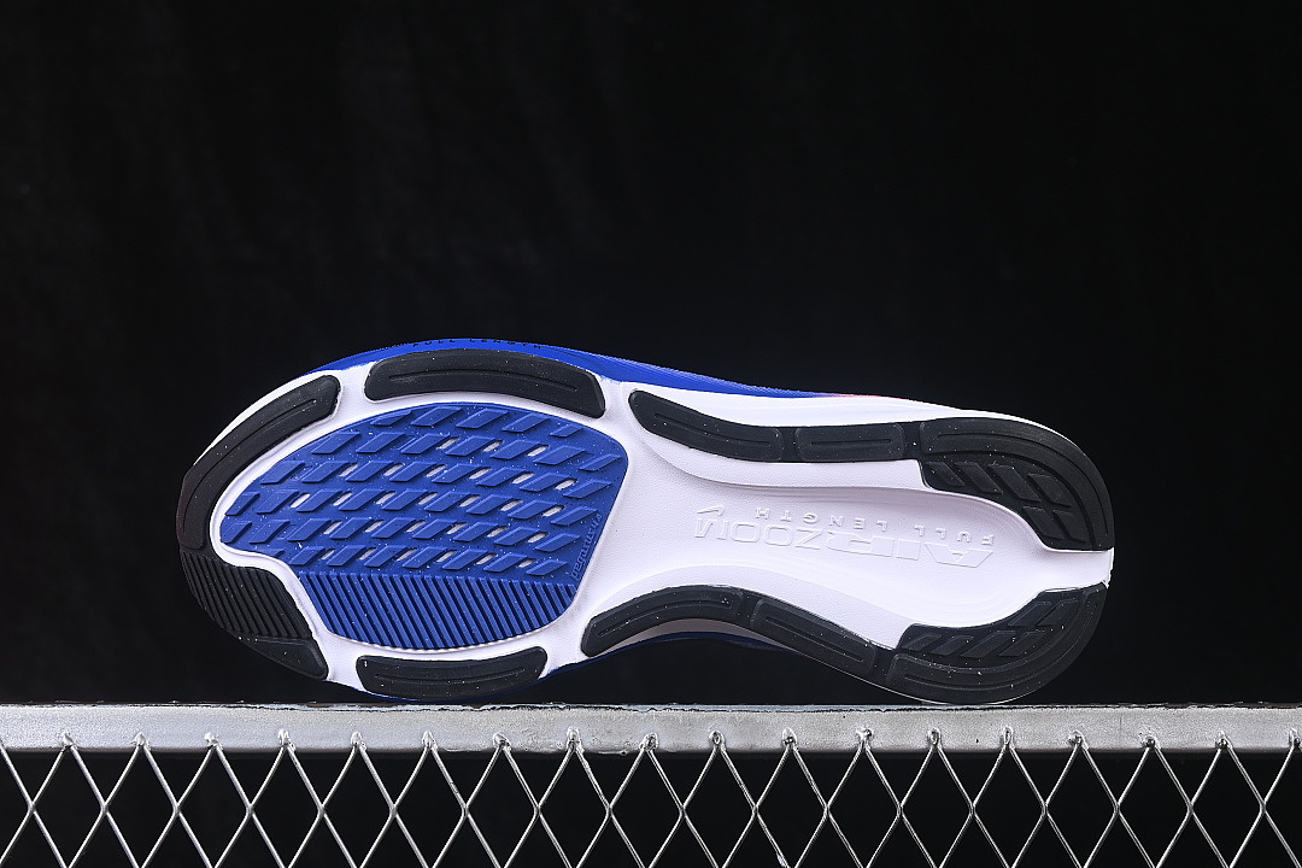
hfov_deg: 27.0
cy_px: 434
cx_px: 651
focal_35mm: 75
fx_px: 2712
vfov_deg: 18.2
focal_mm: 50
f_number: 7.1
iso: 160
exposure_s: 1/80
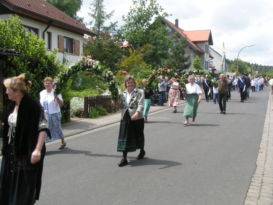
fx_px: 323
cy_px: 102
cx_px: 136
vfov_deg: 35.1
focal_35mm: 41
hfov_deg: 45.8
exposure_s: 1/200
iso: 50
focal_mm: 6.3
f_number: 5.6
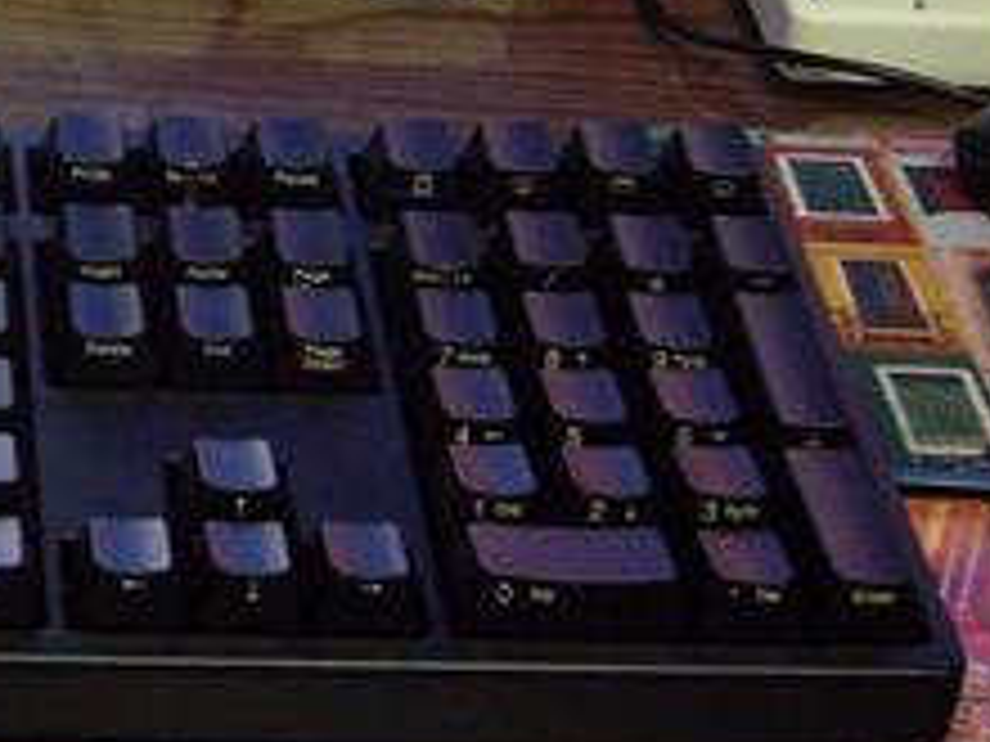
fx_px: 2917
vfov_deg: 14.2
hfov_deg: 17.7
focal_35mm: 102
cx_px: -387
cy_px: -27
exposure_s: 1/8
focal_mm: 5.8
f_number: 2.8
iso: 200
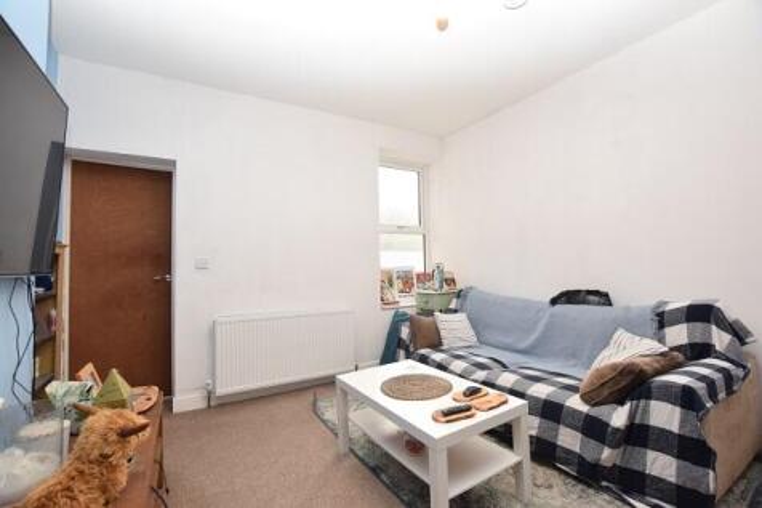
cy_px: 254
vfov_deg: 77.3
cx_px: 381
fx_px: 317
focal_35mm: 15
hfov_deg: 100.4
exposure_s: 1/100
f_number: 5
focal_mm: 10
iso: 800
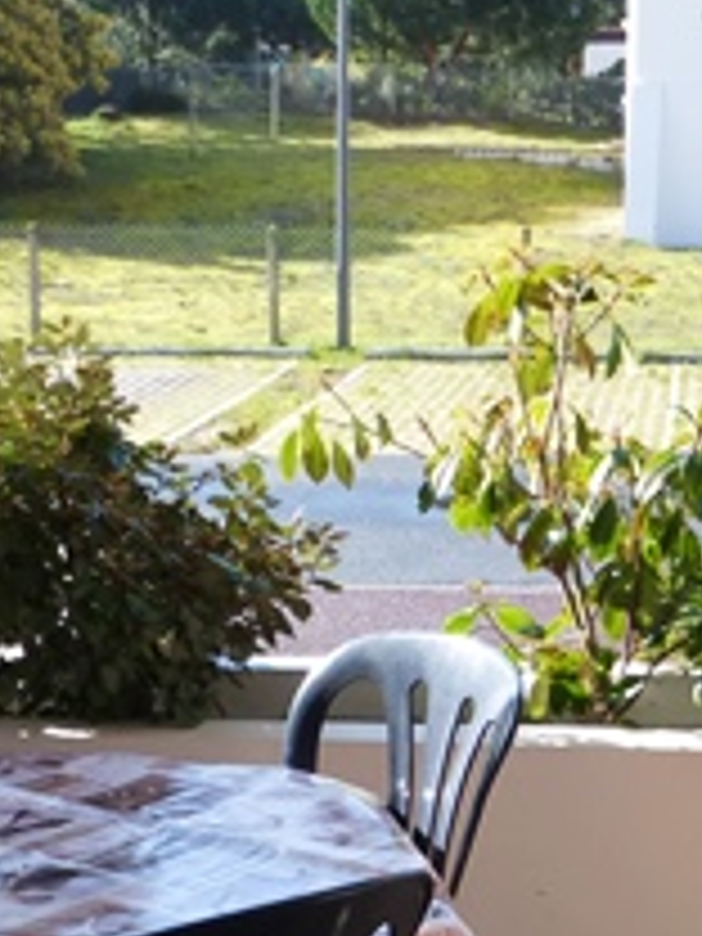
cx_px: 490
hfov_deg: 19.1
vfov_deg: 25.0
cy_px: 724
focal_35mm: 77
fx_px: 2082
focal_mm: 4.3
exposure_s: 1/200
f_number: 4
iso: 100
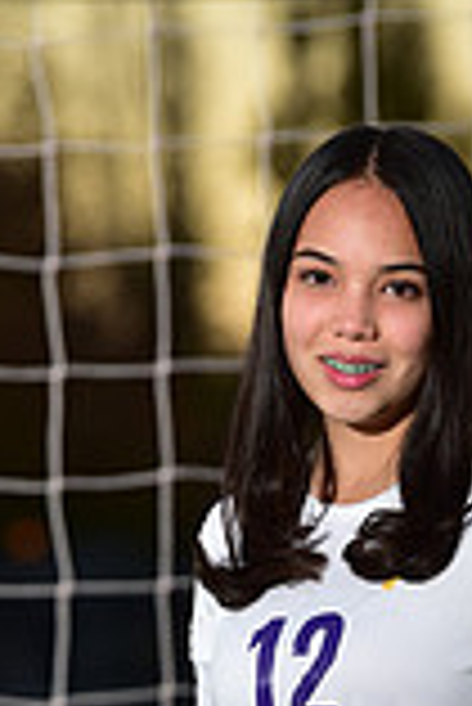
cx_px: 281
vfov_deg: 3.4
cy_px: 1061
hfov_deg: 2.3
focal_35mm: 609
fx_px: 11950
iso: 250
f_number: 4.5
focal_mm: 165
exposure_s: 1/200
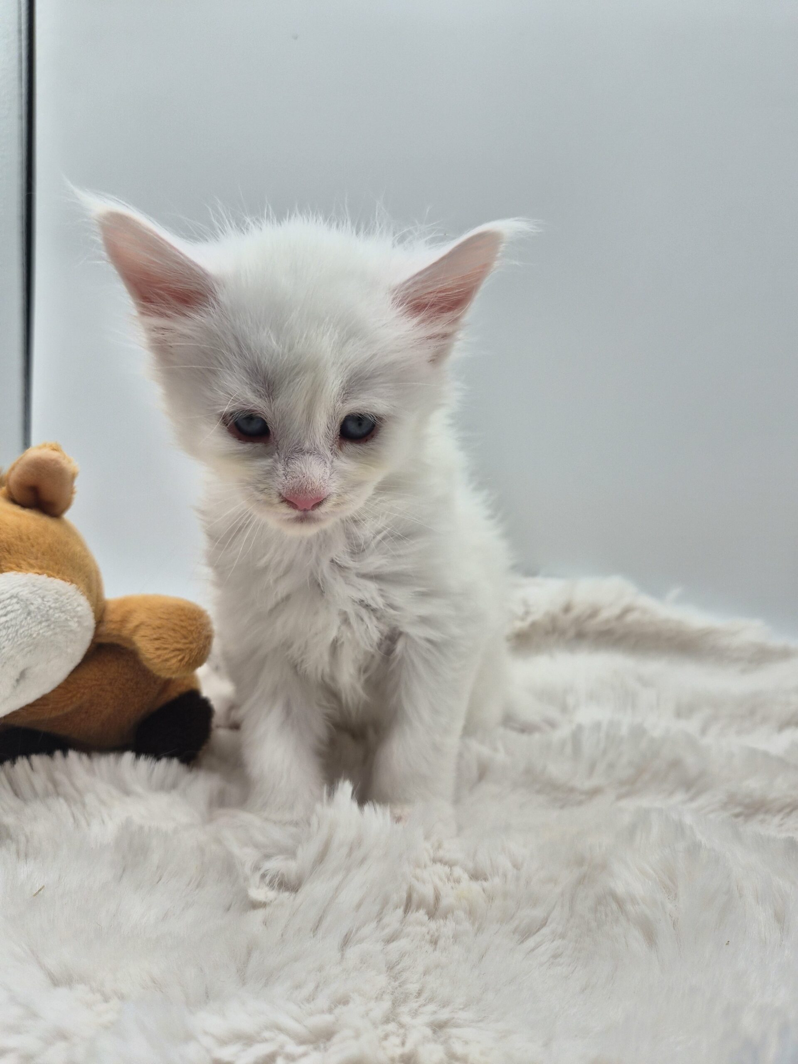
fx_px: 707
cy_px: 532
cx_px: 399
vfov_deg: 73.9
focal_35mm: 23
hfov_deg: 58.9
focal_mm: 5.4
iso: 80
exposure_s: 1/1188
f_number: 1.8
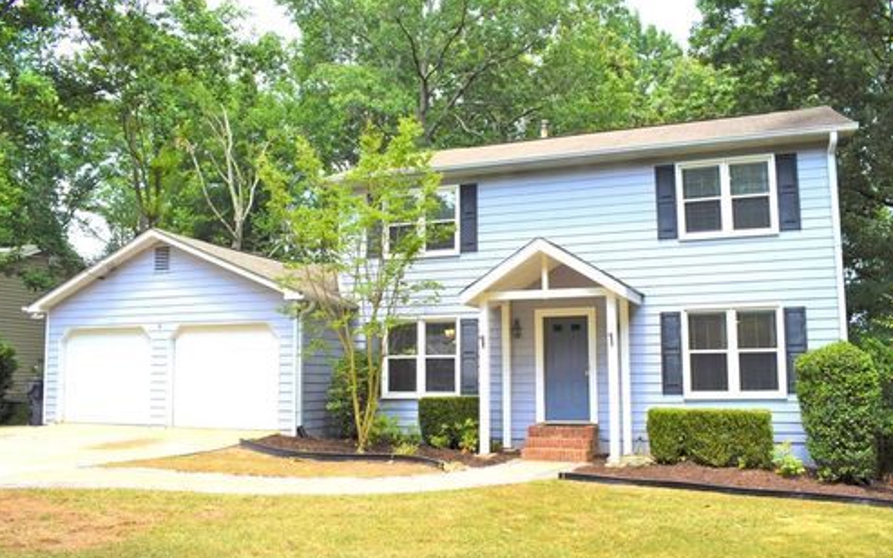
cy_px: 293
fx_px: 754
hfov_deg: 61.2
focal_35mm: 31
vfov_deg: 40.6
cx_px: 444
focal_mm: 20
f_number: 9
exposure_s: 1/320
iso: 200
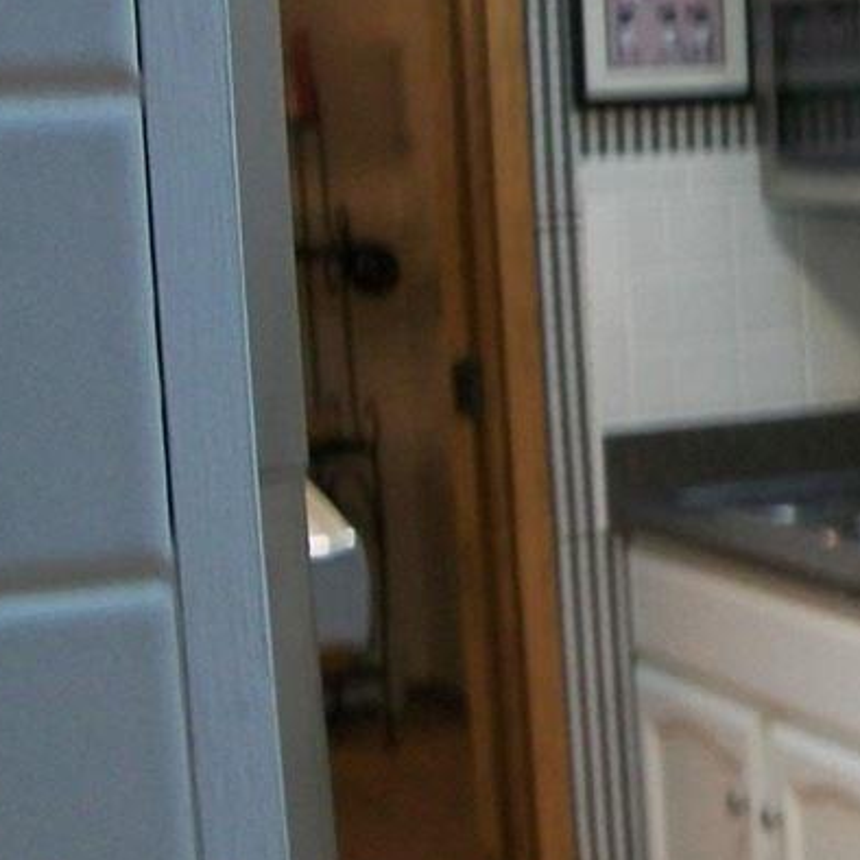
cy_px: 467
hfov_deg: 17.4
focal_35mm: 92
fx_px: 2586
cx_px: 1190
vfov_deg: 18.9
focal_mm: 5.7
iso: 154
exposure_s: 1/30
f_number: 2.9
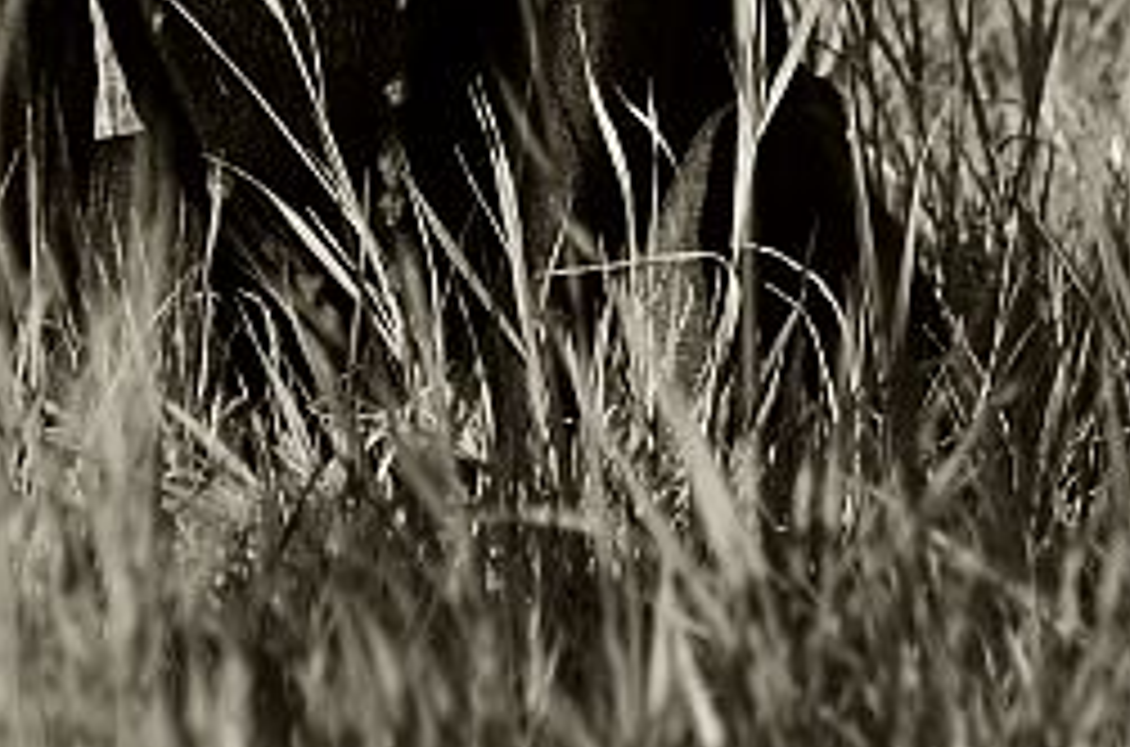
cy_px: -644
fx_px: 25267
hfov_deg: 2.6
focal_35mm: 807
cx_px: 855
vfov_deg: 1.7
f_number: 5.6
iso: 200
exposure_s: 1/500
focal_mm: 135
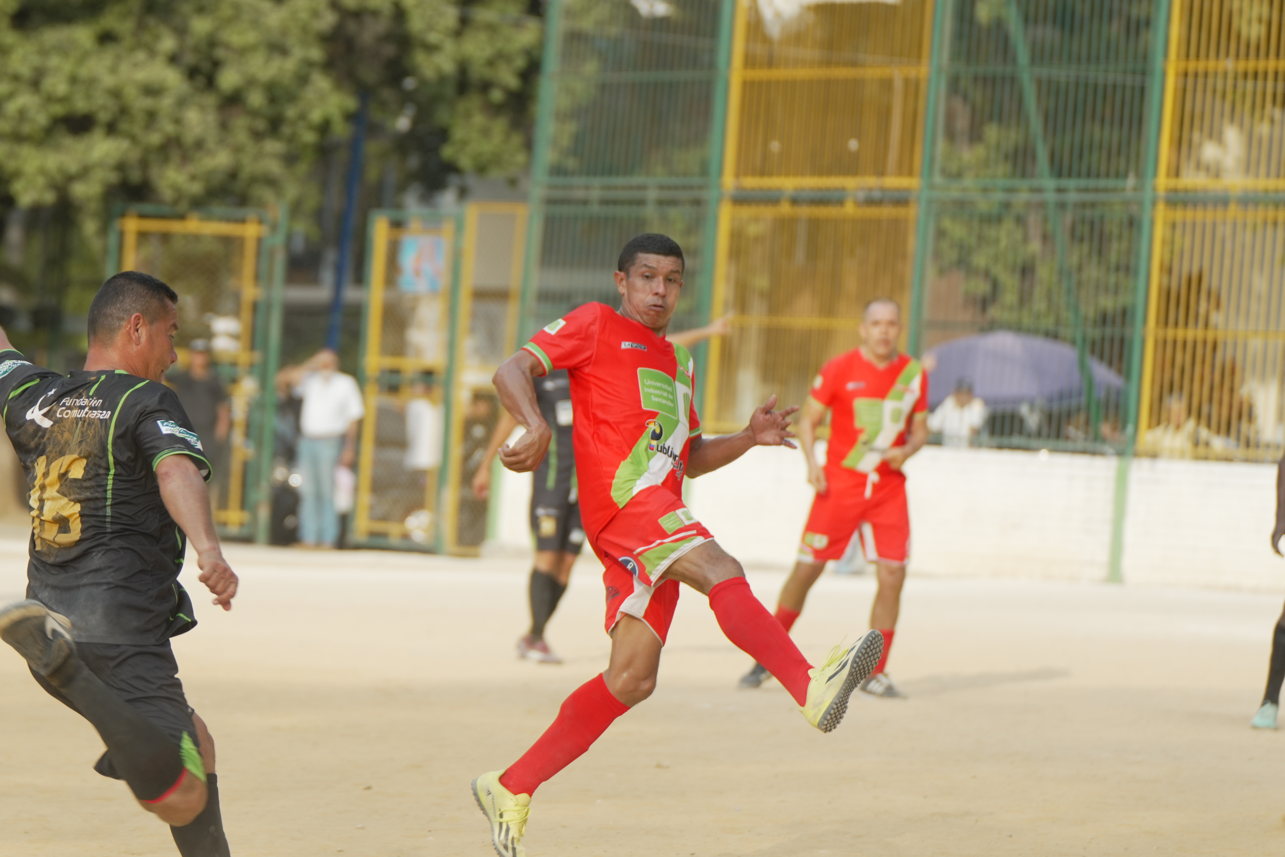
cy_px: 480
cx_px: 573
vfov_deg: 6.1
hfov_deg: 9.1
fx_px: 8102
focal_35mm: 227
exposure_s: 1/500
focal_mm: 112
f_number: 2.8
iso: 250
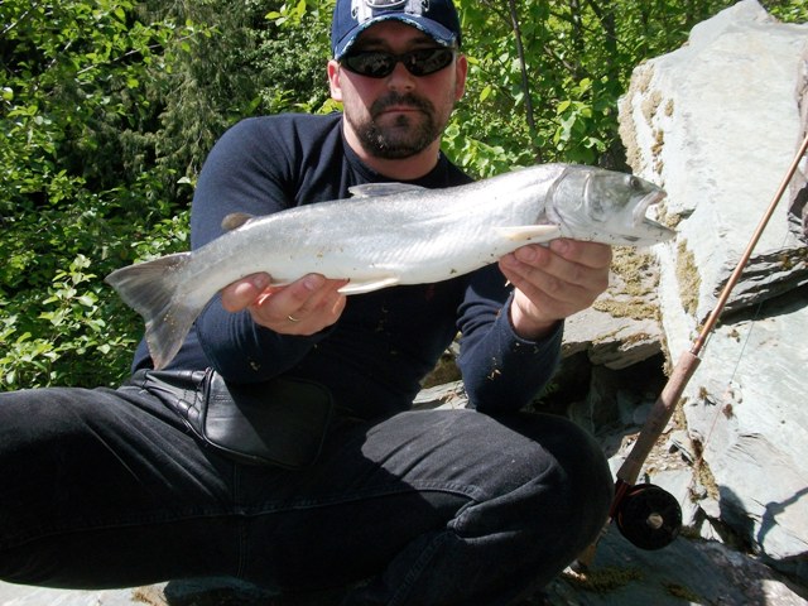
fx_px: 934
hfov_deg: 46.8
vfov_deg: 36.0
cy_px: 303
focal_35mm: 40
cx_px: 404
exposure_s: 1/250
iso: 80
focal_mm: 7.1
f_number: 6.3
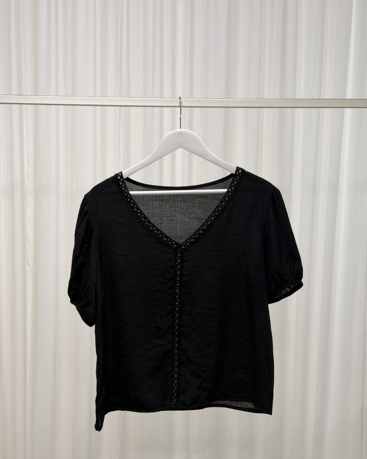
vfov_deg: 36.7
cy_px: 230
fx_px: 692
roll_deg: -0.8
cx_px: 182
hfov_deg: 29.7
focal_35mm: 51
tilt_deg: -5.5
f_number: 1.8
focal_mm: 6.93
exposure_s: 1/121
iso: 64
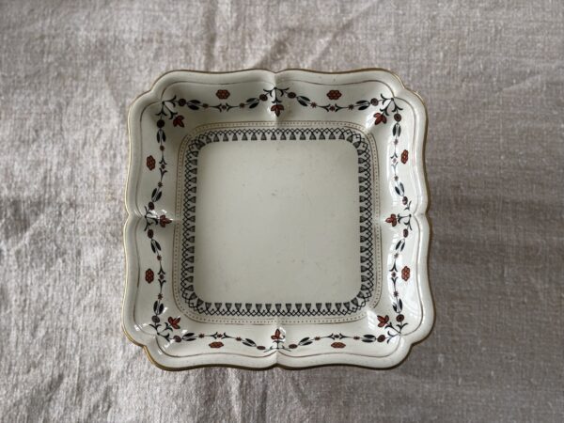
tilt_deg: -80.9
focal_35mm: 52
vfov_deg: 28.0
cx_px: 282
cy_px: 212
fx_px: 847
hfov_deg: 36.8
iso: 160
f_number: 1.6
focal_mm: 5.96
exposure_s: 1/51
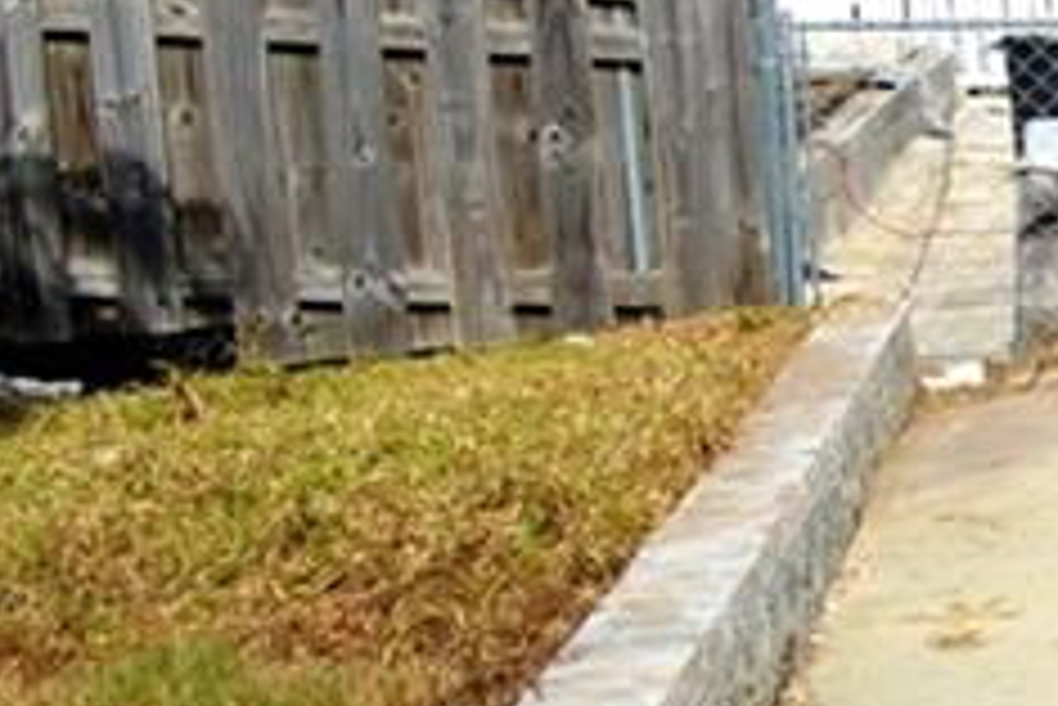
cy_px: 112
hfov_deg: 10.8
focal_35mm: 102
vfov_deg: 13.4
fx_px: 2999
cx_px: 3332
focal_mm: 10
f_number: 9
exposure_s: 1/320
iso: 100
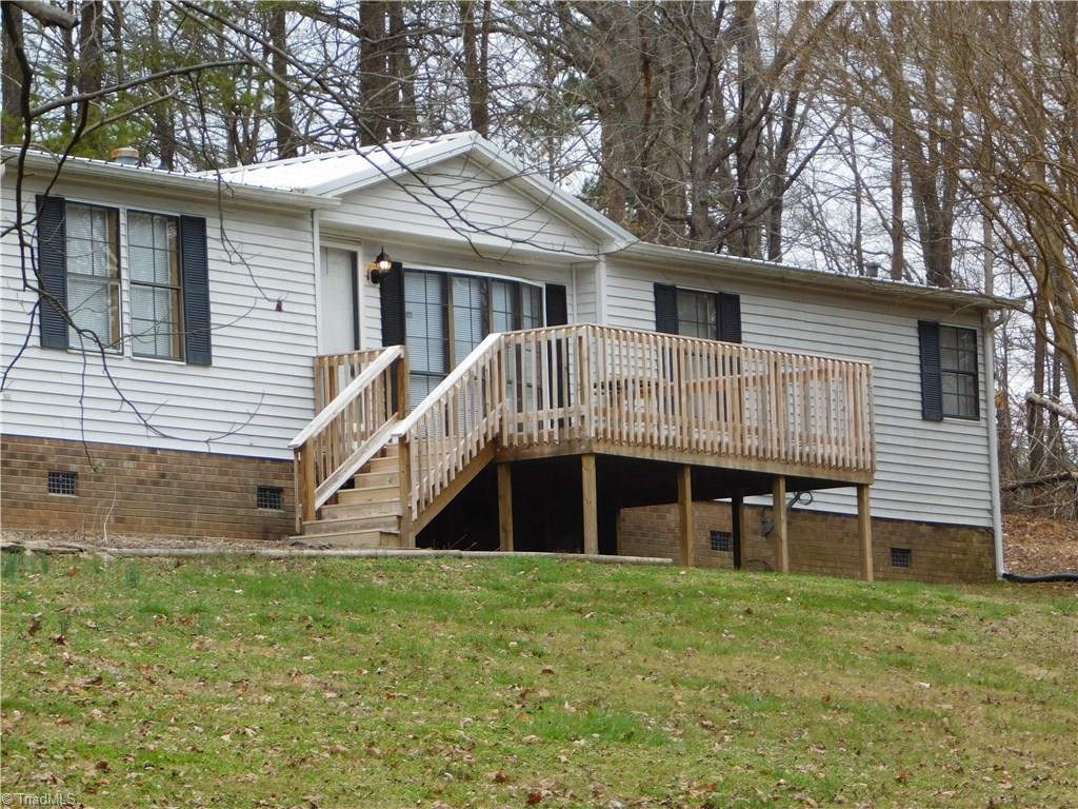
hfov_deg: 9.8
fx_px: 6291
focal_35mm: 202
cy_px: 404
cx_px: 539
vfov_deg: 7.4
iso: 125
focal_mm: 35.9
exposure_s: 1/125
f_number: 5.4
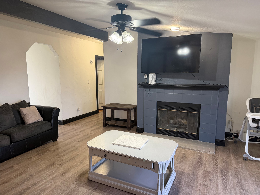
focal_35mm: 24
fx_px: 180
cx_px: 130
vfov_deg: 56.8
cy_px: 98
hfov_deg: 71.6
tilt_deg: -8.5
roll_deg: -0.3
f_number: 1.78
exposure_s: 1/60
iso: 320
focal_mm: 6.76
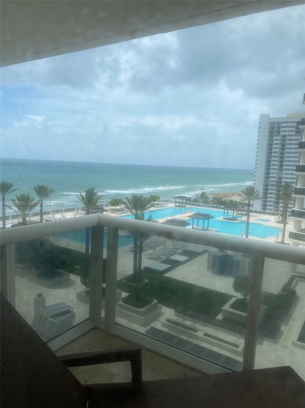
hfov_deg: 53.0
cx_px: 152
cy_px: 204
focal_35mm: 26
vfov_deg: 67.3
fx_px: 306
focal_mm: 4.25
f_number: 1.8
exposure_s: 1/1585
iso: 32
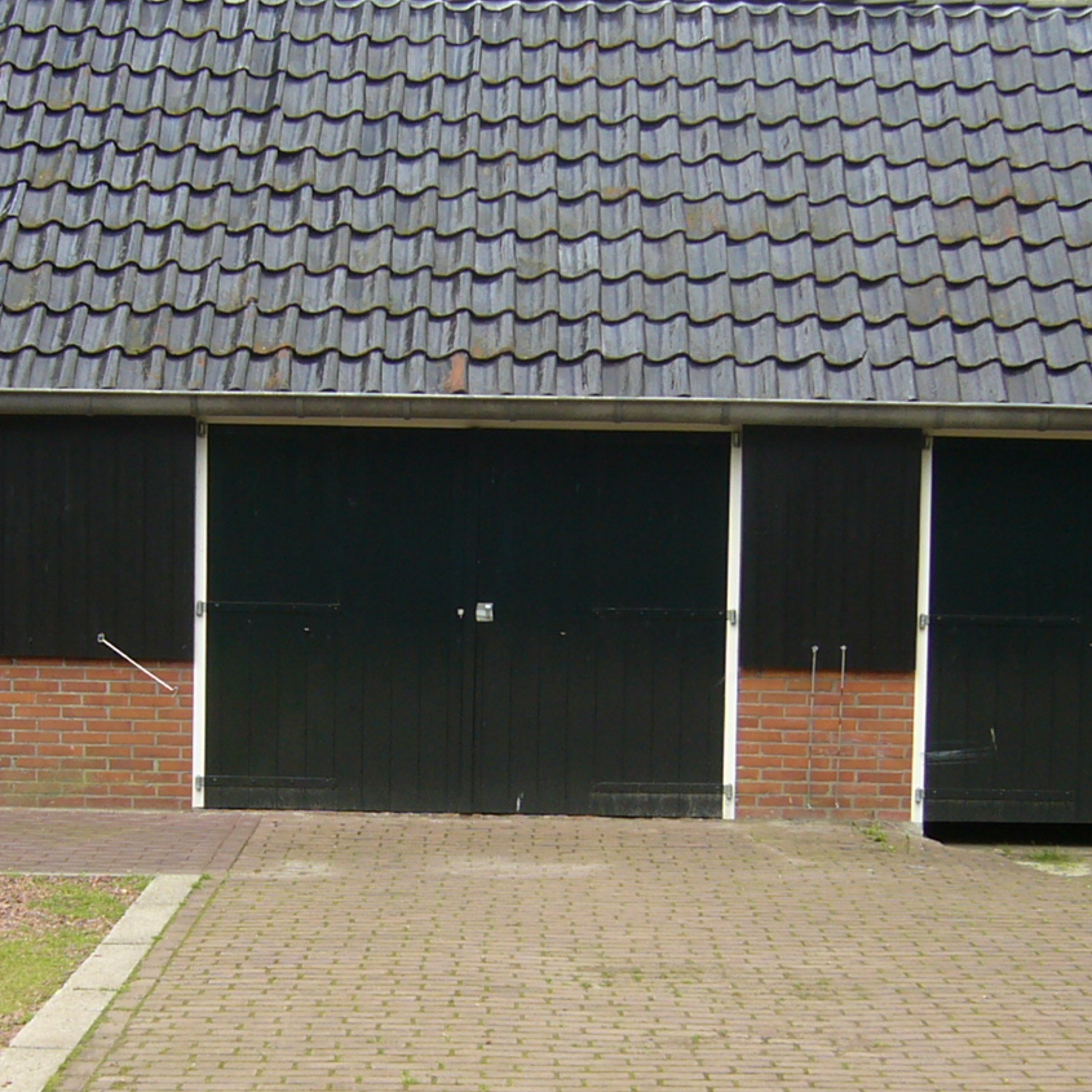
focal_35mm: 75
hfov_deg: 23.0
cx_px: 474
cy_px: 629
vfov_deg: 23.0
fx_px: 2677
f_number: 2.8
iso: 80
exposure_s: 1/400
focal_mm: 5.8
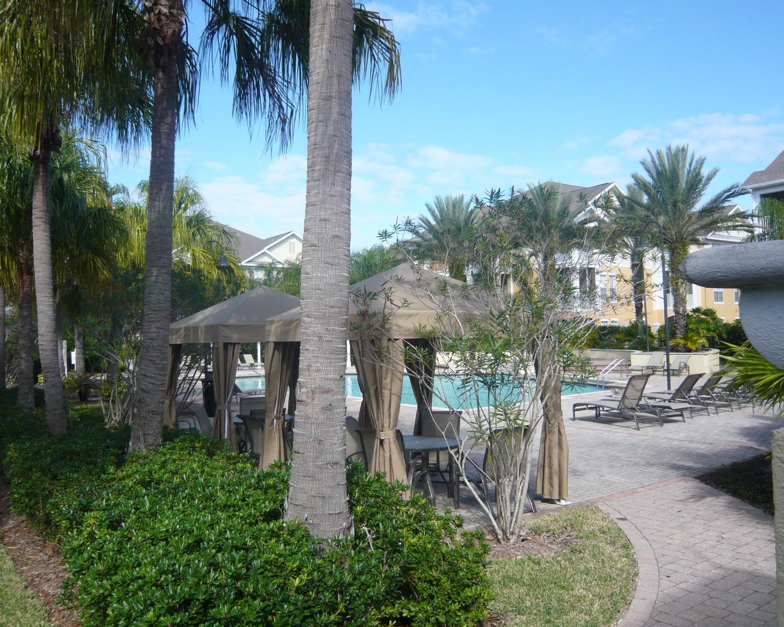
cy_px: 312
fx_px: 696
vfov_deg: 48.5
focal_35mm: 30
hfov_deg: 58.8
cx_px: 407
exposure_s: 1/125
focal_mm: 4.6
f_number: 8
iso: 100
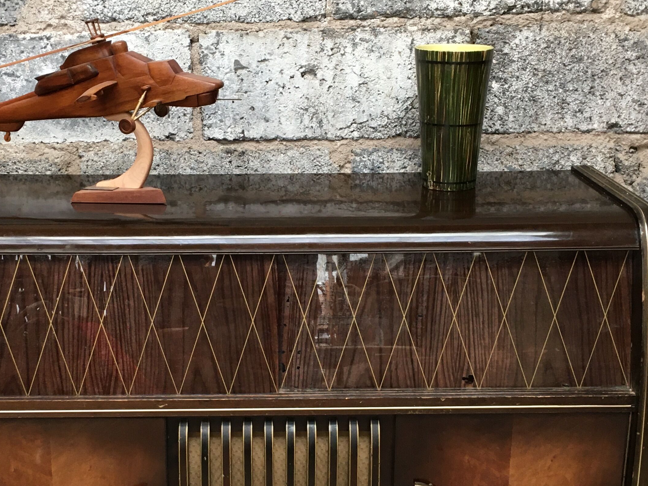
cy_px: 277
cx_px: 275
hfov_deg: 34.9
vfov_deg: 26.5
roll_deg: +1.5
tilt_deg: -17.2
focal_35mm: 55
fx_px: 1029
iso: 100
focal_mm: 4.15
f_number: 2.2
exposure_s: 1/33
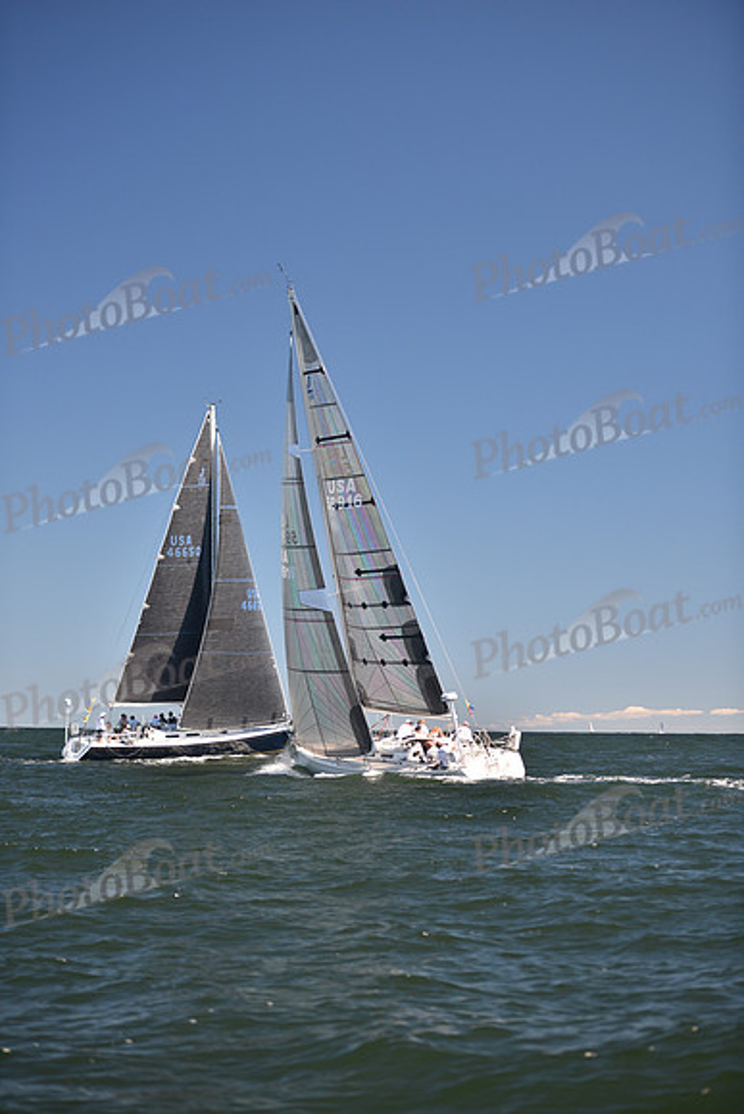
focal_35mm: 70
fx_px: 2169
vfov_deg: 28.8
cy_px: 557
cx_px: 372
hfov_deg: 19.5
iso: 200
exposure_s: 1/800
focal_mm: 70
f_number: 2.8
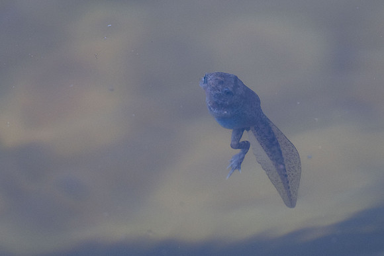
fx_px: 11440
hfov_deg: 1.9
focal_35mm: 1072
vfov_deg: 1.3
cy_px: 80
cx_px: 252
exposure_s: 1/250
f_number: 5.6
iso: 1250
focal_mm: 500
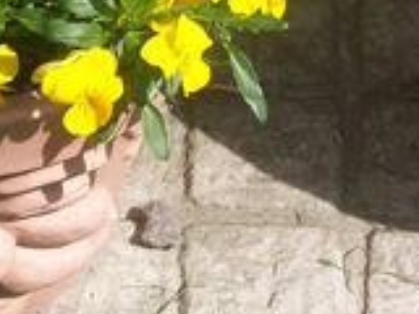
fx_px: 2336
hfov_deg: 10.2
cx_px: -16
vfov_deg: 7.7
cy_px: -8
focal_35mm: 193
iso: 80
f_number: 3.8
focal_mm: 11.6
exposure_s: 1/766
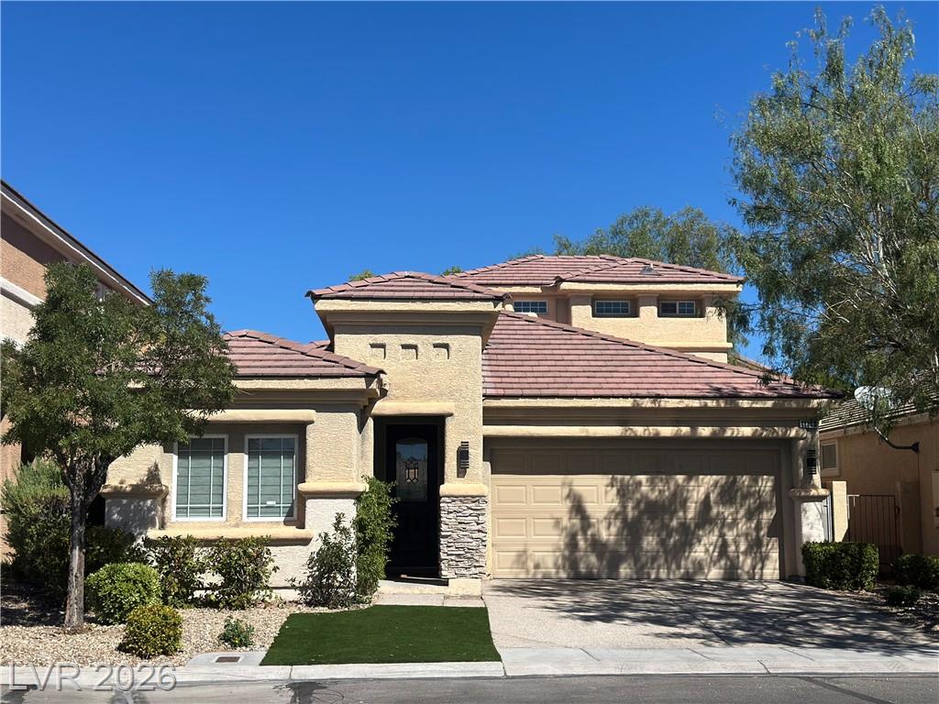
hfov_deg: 39.7
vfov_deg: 30.3
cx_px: 470
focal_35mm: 48
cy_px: 352
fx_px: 1302
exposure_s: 1/8197
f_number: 1.78
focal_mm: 6.86
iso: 100
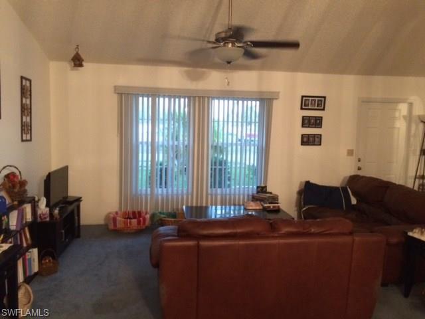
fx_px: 356
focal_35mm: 29
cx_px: 212
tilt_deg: -4.2
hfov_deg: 61.7
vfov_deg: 48.2
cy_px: 160
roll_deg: -0.8
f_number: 2.2
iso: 400
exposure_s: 1/15
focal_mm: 4.15
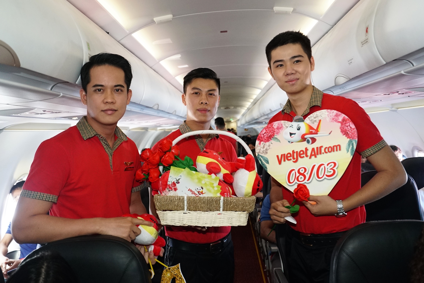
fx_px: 377
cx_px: 212
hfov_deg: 58.7
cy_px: 142
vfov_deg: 41.2
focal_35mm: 32
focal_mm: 32
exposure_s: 1/160
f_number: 4
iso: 4000
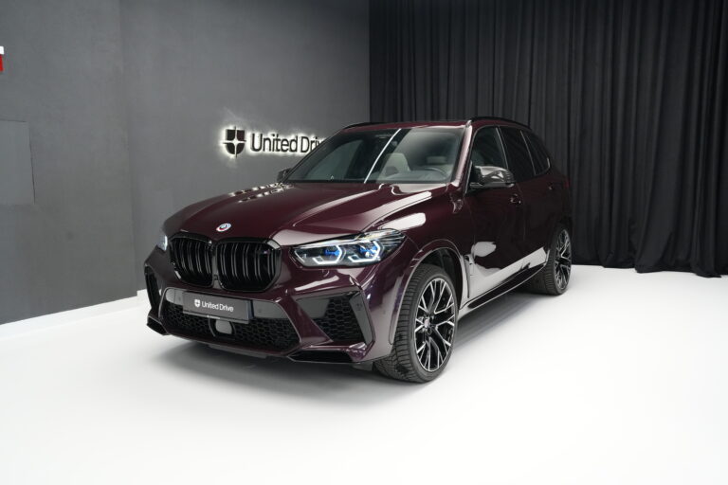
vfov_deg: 42.3
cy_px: 242
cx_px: 364
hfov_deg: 60.3
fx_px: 627
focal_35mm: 31
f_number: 7.1
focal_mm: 31
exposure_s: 1/40
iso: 4000
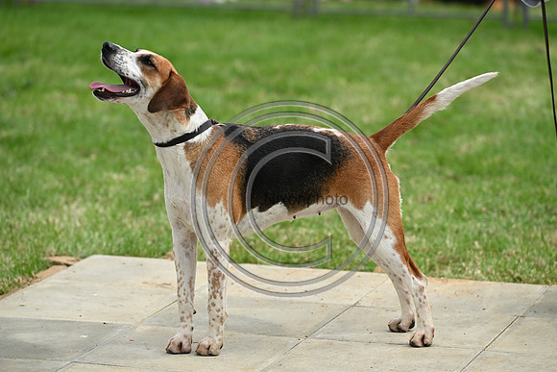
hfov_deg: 12.1
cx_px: 278
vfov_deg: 8.1
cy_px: 186
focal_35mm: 170
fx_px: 2631
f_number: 4.5
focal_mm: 170
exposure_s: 1/1000
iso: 160
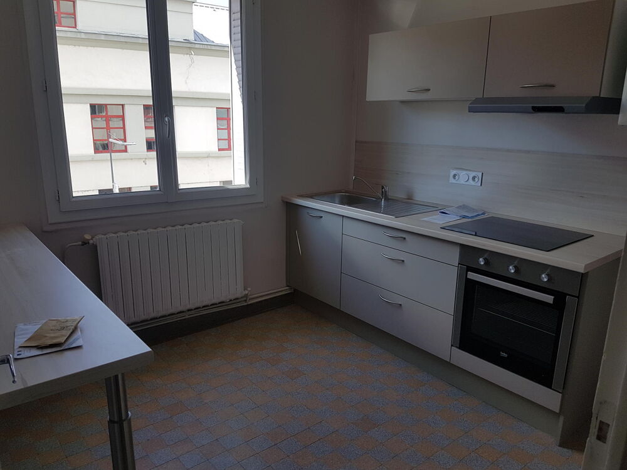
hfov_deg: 67.3
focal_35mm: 26
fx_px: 471
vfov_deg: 53.1
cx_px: 314
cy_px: 235
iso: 40
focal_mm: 4.2
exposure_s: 1/364
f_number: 1.7
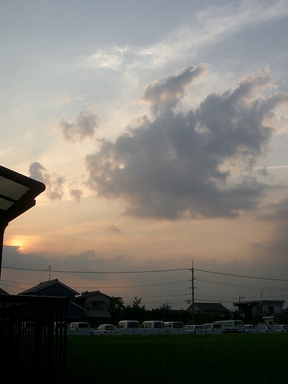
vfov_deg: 40.4
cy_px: 193
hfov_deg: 30.3
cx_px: 221
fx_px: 522
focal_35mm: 47
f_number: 4.3
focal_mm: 5.8
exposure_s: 1/400
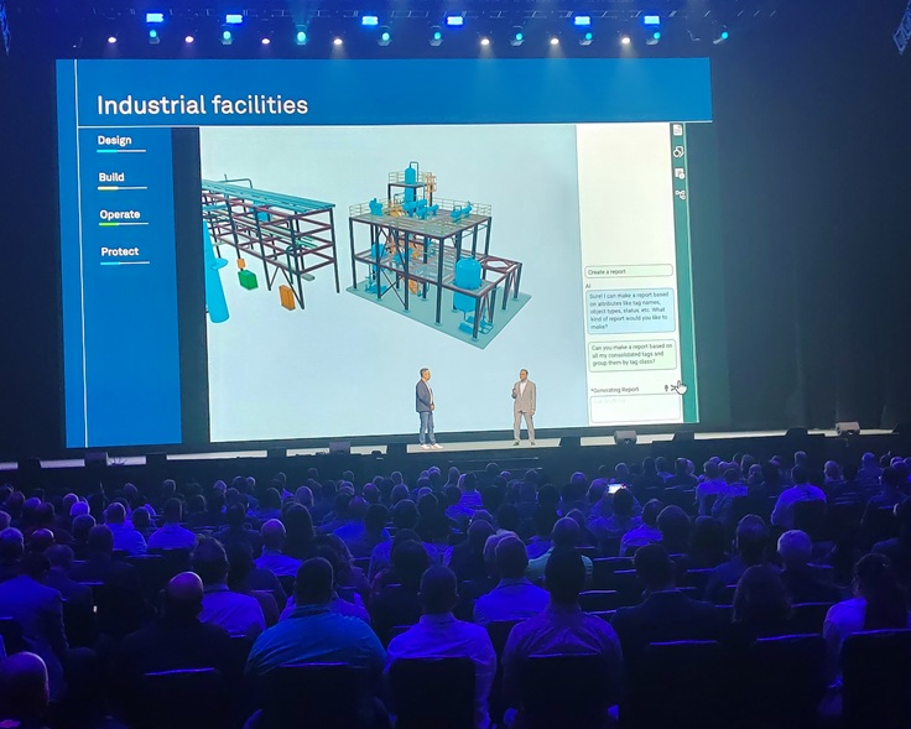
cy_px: 365
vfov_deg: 29.1
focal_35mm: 52
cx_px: 436
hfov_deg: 36.0
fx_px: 1402
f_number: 1.9
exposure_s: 1/50
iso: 320
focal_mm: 5.52
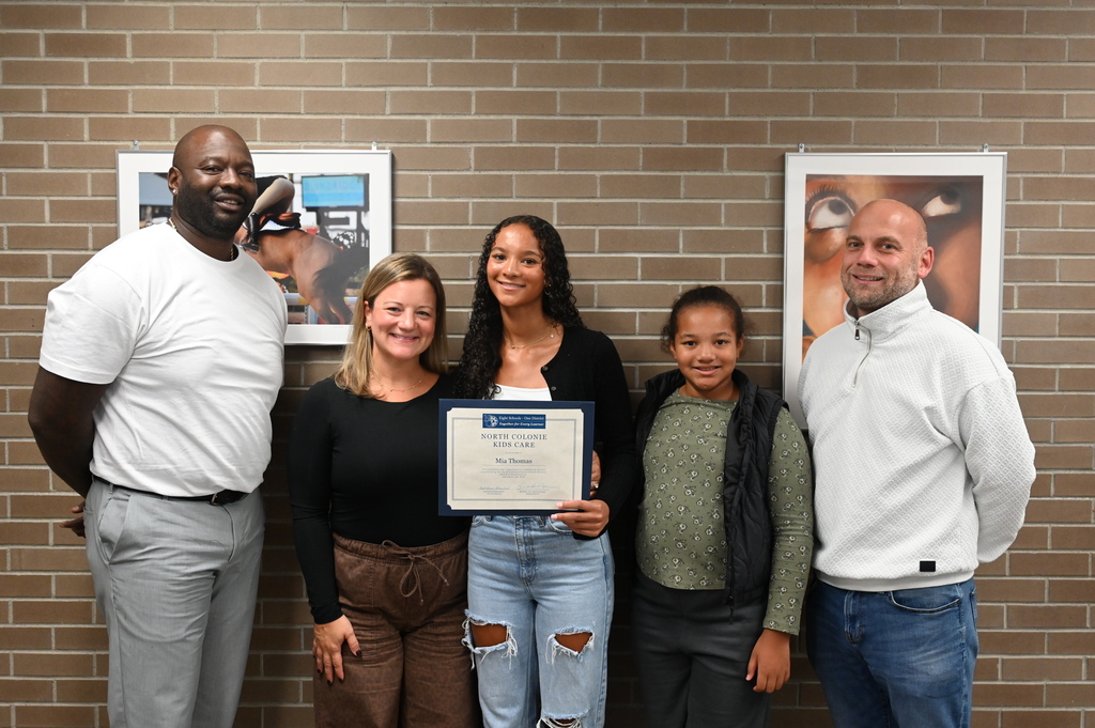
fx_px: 1124
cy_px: 364
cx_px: 548
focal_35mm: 37
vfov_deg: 35.9
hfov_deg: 51.9
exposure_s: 1/125
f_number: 4
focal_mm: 37
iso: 3200
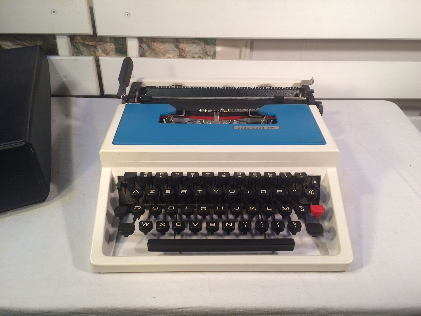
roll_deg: -0.6
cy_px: 158
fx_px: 353
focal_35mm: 29
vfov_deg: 48.2
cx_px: 210
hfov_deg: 61.7
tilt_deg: -37.0
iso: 50
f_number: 2.2
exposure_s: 1/50
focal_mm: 4.15
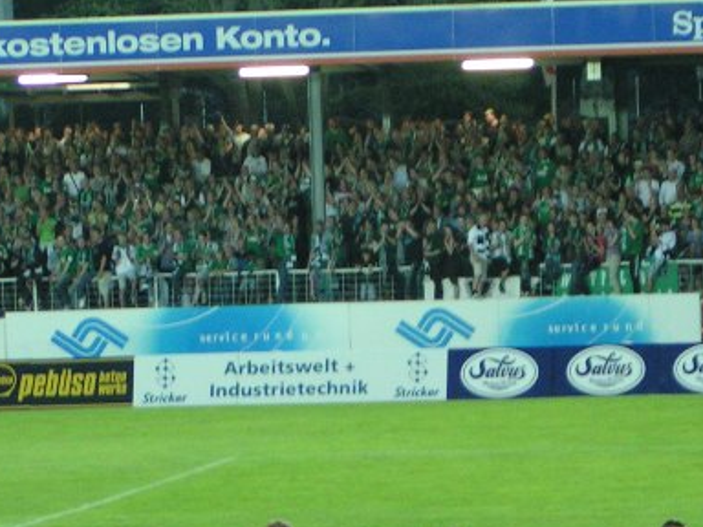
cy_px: 516
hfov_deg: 8.8
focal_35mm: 225
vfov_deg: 6.6
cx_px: 502
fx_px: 4569
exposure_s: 1/30
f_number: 3.5
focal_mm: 16.6
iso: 200
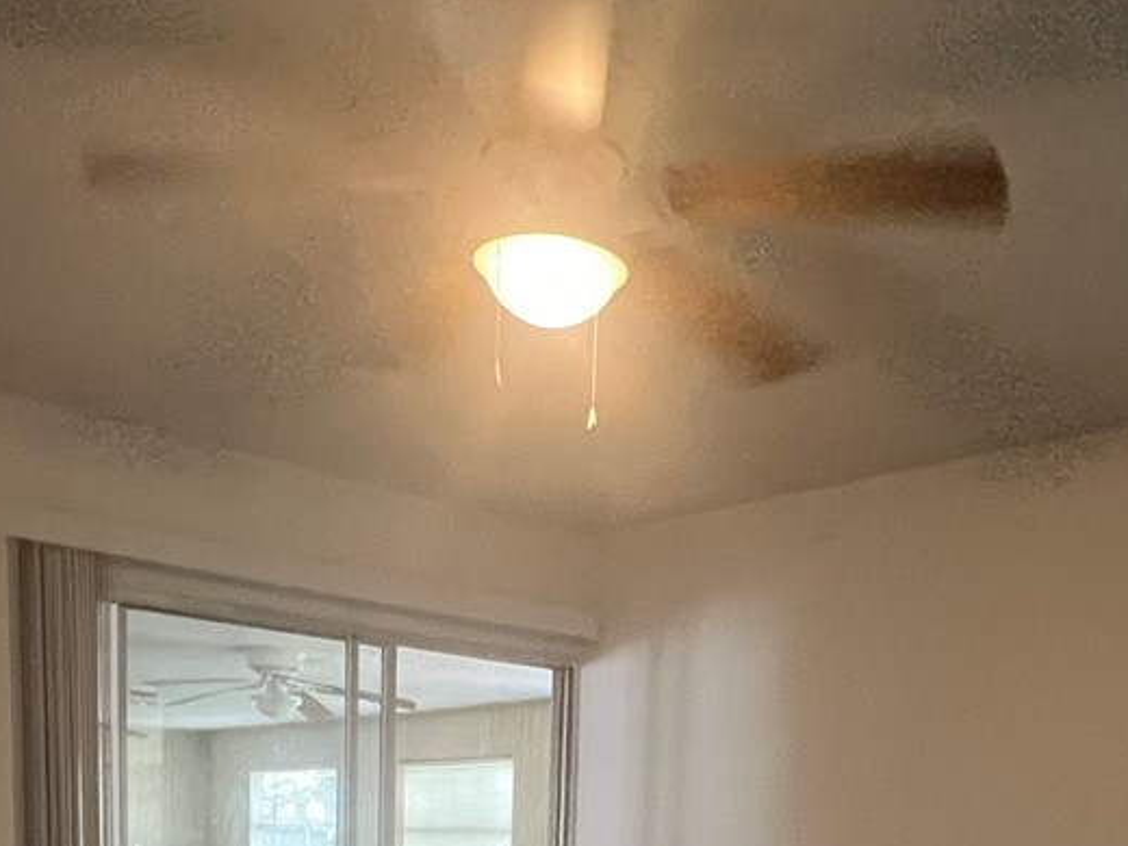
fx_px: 1303
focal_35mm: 40
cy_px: 1035
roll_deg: -2.3
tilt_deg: -6.9
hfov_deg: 46.7
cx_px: 633
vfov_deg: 30.2
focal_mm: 1.57
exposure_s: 1/60
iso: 640
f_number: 1.8
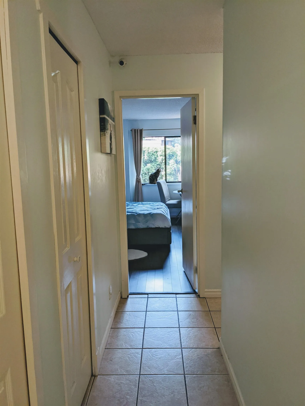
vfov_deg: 65.3
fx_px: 317
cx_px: 152
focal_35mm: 27
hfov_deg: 51.4
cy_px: 203
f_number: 1.73
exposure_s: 1/120
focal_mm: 4.38
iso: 65
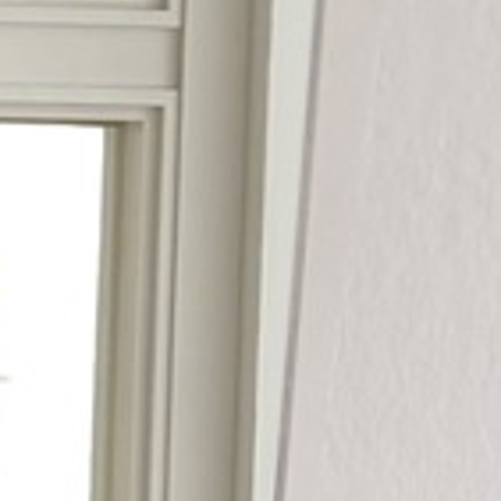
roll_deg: -2.4
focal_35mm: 163
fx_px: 2669
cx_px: -821
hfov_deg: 9.3
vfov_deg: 10.6
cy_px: 547
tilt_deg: -14.8
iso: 125
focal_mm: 5.96
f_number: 1.6
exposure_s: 1/62
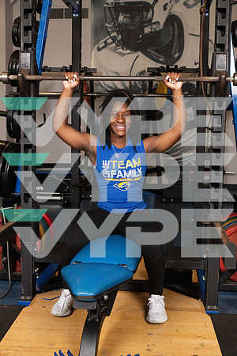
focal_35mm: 50
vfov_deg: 39.6
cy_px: 178
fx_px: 494
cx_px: 118
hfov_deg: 27.0
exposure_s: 1/250
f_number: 7.1
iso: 800
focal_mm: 50
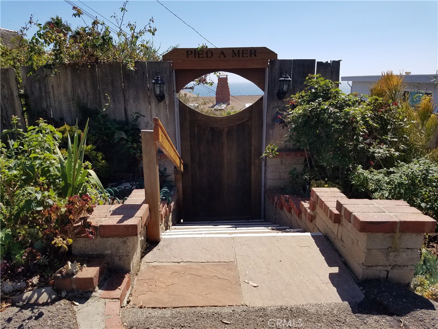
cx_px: 219
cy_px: 164
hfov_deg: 67.3
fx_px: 329
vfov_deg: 53.1
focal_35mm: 26
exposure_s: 1/3056
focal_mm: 4.2
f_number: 1.7
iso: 50
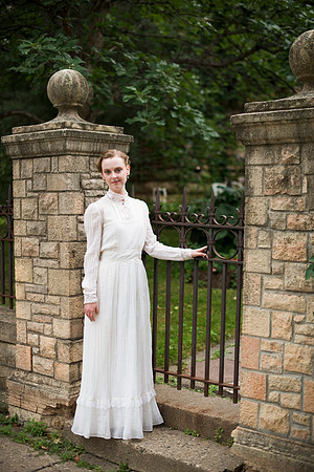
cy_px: 236
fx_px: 654
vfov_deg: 39.6
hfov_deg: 27.0
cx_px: 157
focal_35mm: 50
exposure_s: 1/500
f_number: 2
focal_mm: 50
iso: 200
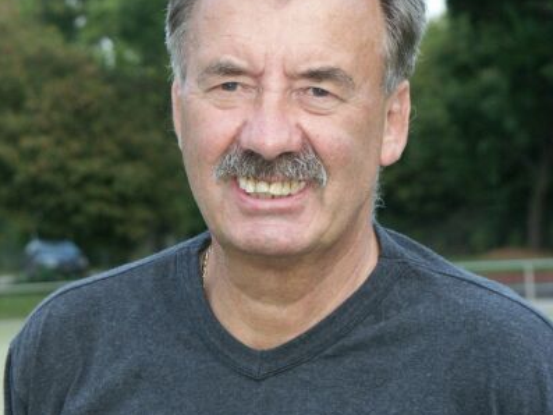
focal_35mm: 204
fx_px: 3260
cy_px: 180
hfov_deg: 9.7
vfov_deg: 7.3
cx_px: 276
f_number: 4.5
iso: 200
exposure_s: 1/180
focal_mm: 38.45
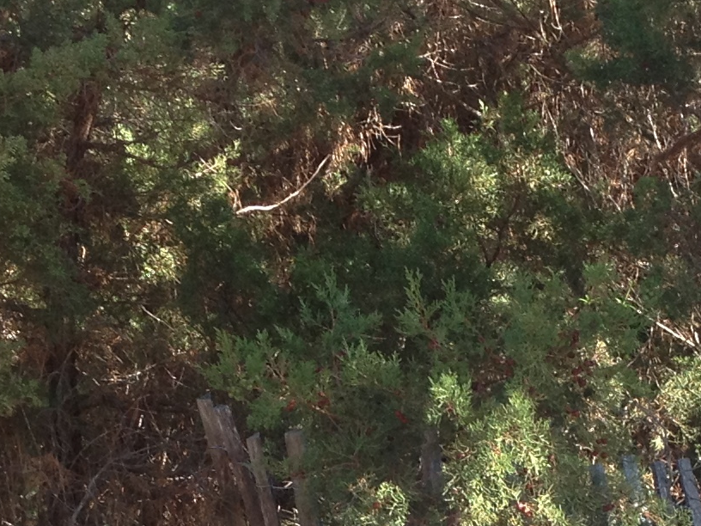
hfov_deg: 14.0
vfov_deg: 10.4
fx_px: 2835
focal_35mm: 140
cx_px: 540
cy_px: 645
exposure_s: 1/120
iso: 64
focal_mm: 4.28
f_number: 2.4
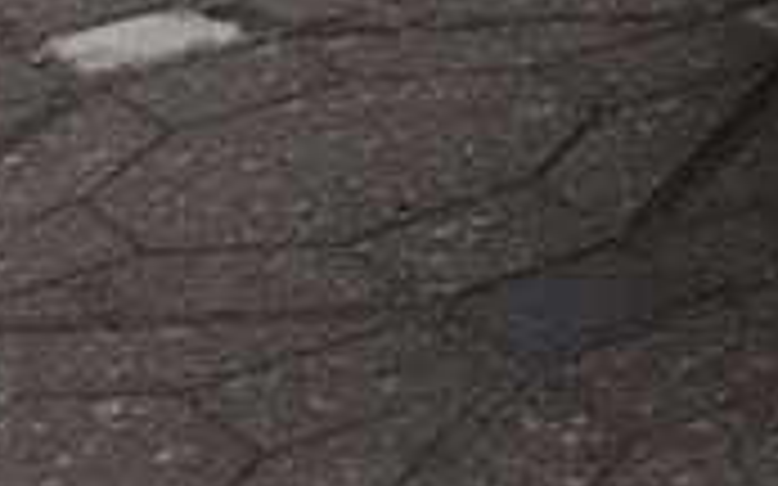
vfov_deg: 6.4
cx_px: 2091
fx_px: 3858
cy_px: -1161
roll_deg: +1.6
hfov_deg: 9.7
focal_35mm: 182
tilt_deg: -2.6
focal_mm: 4.15
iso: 32
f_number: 2.2
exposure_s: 1/2639
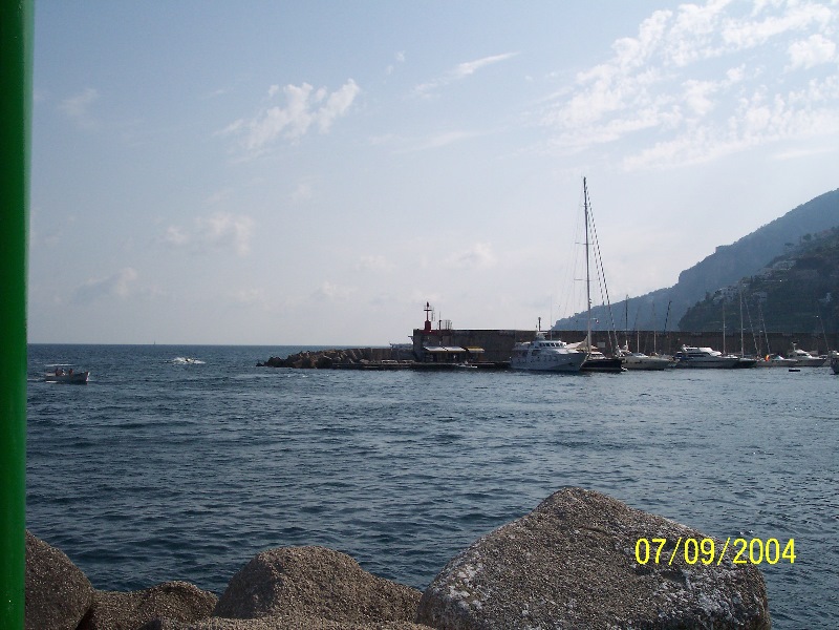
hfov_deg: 49.0
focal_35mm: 38
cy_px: 315
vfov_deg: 37.7
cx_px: 420
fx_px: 921
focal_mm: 8
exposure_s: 1/1000
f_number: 4.8
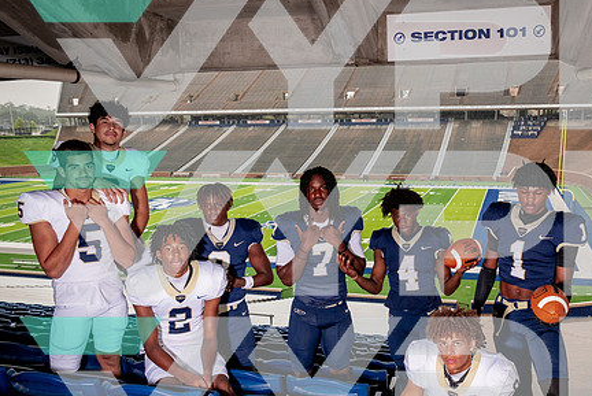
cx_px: 373
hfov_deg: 55.1
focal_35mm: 34
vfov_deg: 38.9
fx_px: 560
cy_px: 224
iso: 640
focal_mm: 24
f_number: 7.1
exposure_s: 1/200
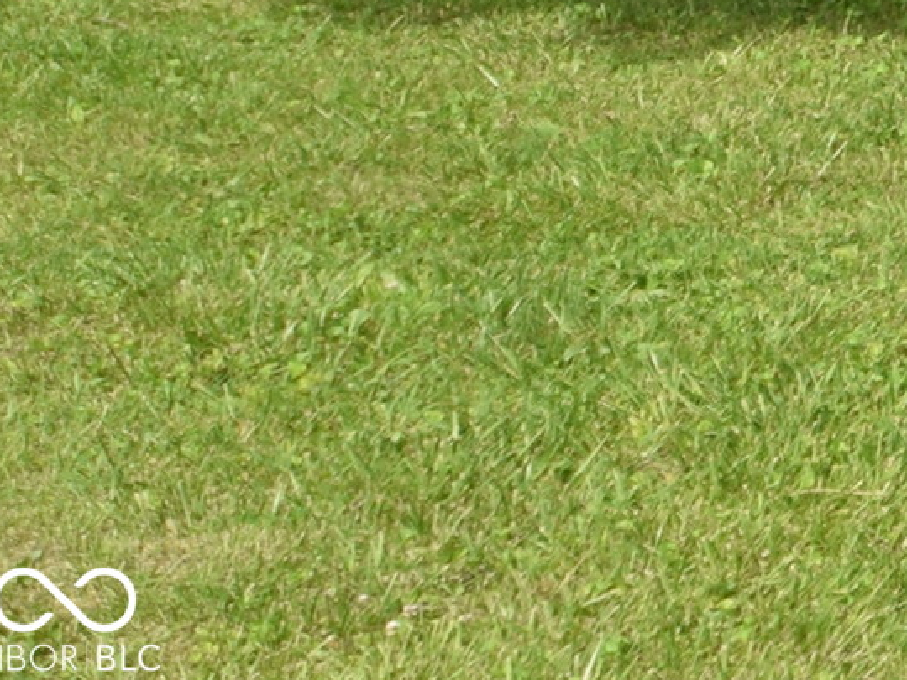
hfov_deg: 9.9
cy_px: -1004
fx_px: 4297
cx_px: 2494
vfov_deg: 8.3
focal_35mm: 164
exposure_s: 1/200
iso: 100
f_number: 8
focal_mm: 20
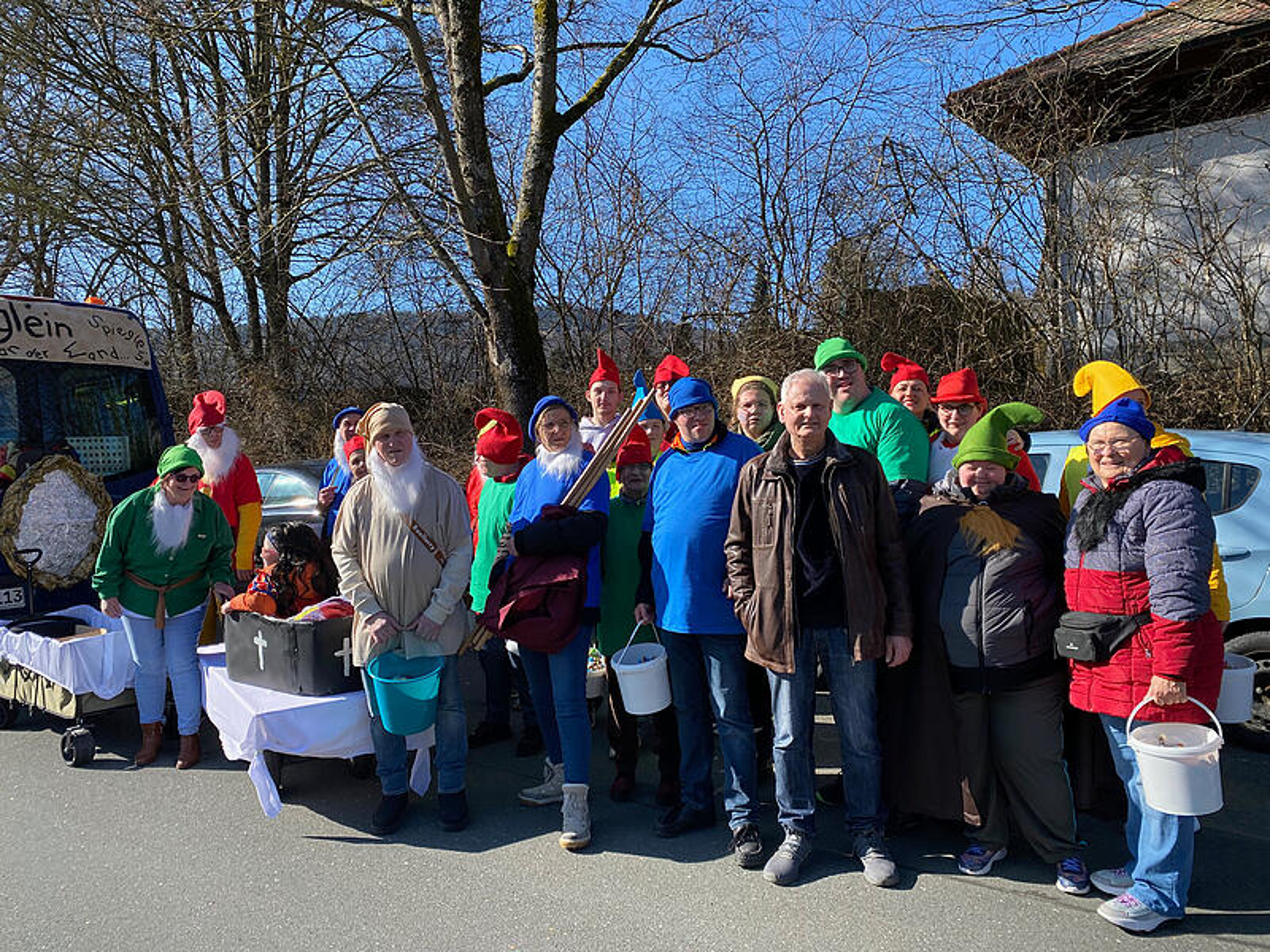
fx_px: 954
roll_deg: +1.3
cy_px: 476
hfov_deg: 67.3
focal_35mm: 26
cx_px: 635
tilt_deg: -0.2
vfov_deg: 53.1
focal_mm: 4.25
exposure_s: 1/1522
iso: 32
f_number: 1.8
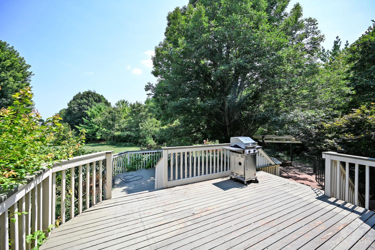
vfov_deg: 81.2
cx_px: 188
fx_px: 146
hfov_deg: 104.3
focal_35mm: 14
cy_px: 125
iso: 110
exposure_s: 1/250
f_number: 5.6
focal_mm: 14
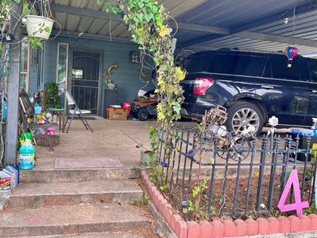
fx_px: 284
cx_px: 141
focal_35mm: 31
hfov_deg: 58.2
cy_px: 105
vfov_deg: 45.4
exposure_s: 1/121
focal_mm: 5.96
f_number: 1.6
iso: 40
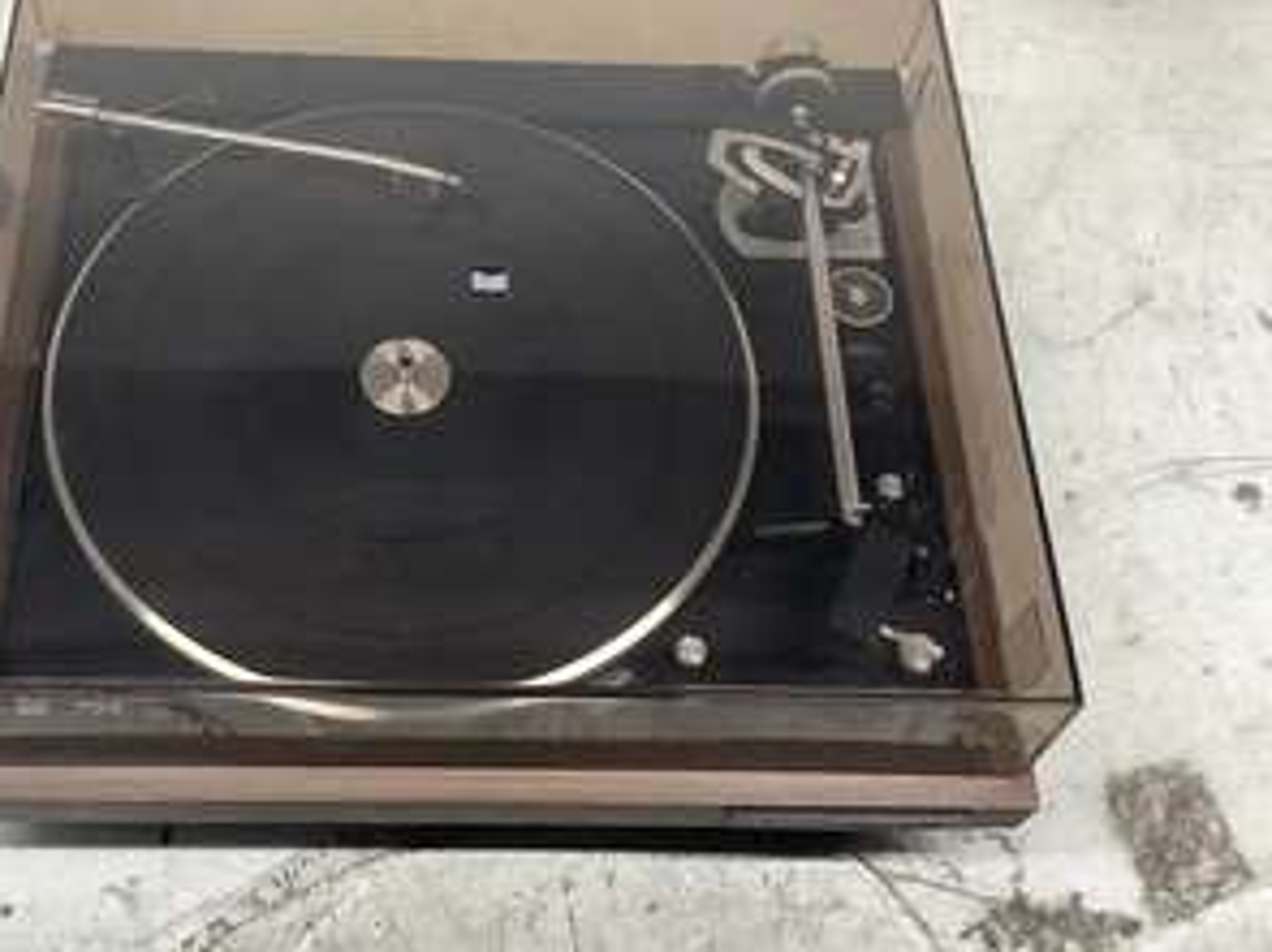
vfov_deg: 34.3
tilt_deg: -61.8
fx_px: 1543
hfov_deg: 44.5
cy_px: 431
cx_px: 479
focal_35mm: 42
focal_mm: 3.3
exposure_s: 1/60
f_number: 2.4
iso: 64
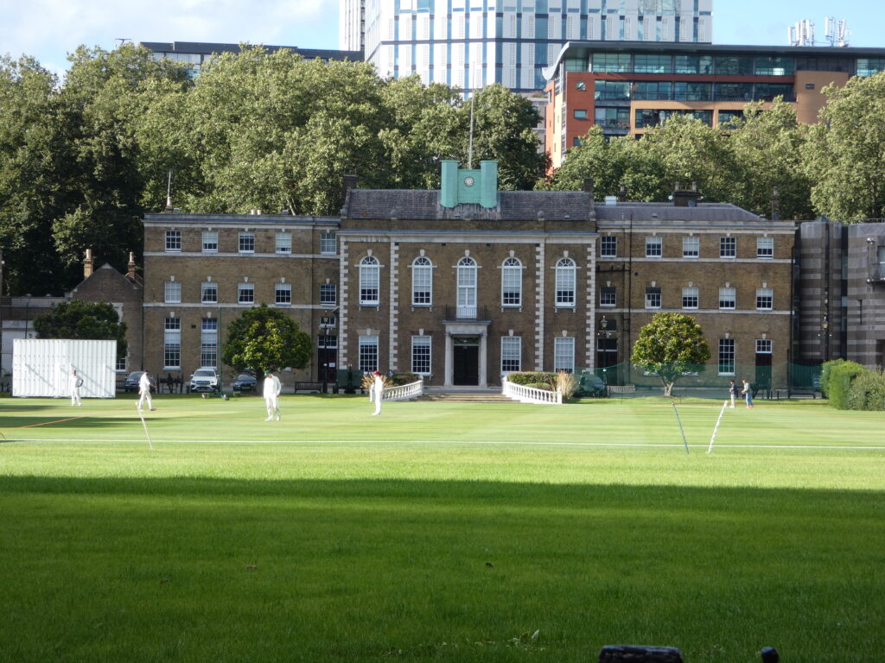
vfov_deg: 13.5
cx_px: 442
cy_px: 332
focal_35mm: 110
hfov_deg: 17.9
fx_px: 2812
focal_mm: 19.7
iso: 80
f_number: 5
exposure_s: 1/160
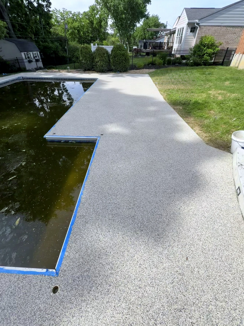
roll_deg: +0.8
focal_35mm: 14
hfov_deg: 85.7
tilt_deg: -38.2
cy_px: 163
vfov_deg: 102.1
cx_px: 122
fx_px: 132
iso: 32
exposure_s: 1/770
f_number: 2.2
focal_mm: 2.22
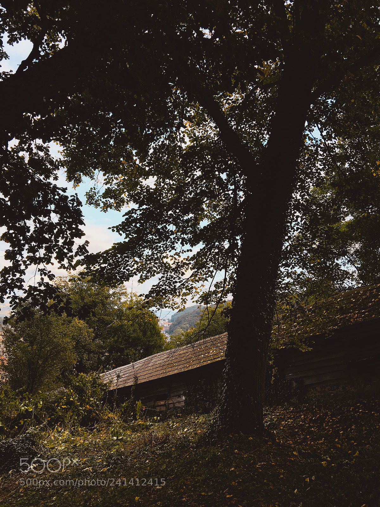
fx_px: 424
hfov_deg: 48.2
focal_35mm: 29
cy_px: 254
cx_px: 190
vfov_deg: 61.7
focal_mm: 4.15
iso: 25
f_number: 2.2
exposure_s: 1/354
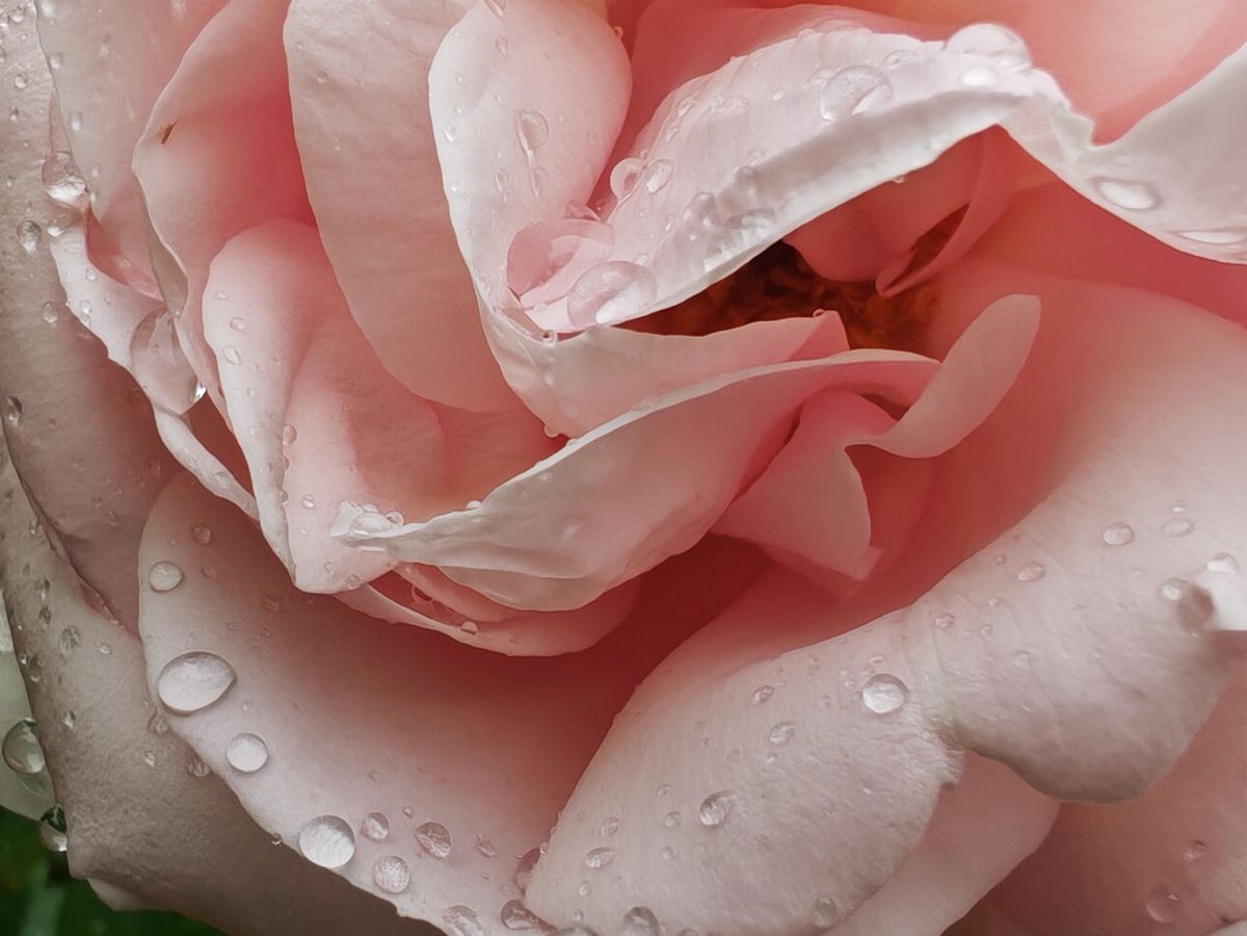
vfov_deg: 30.3
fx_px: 1729
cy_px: 468
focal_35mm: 48
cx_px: 624
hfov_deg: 39.7
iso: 50
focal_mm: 1.96
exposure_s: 1/280
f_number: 2.2
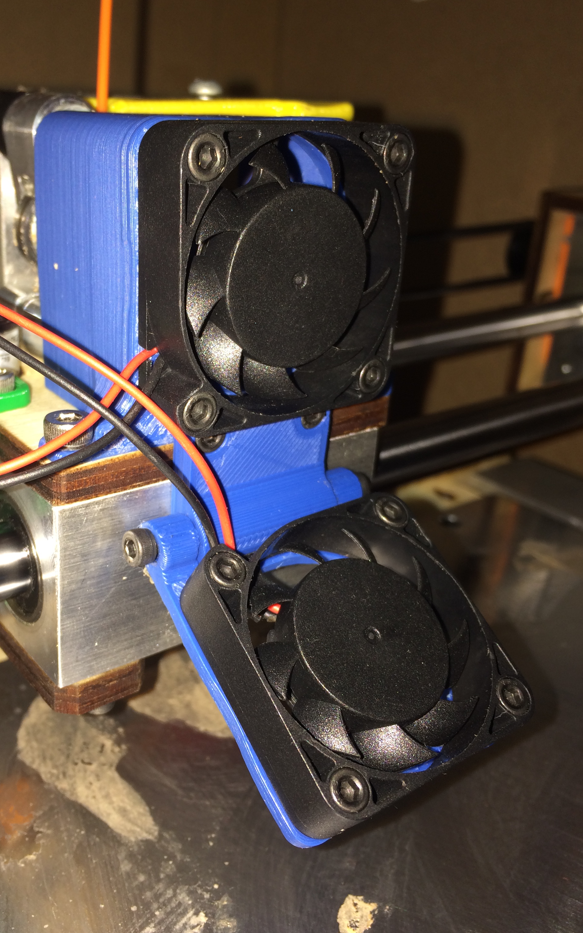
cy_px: 468
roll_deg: -2.0
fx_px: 839
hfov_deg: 38.0
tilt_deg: -25.7
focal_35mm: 33
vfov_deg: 58.1
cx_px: 211
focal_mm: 4.15
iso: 32
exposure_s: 1/38
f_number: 2.2
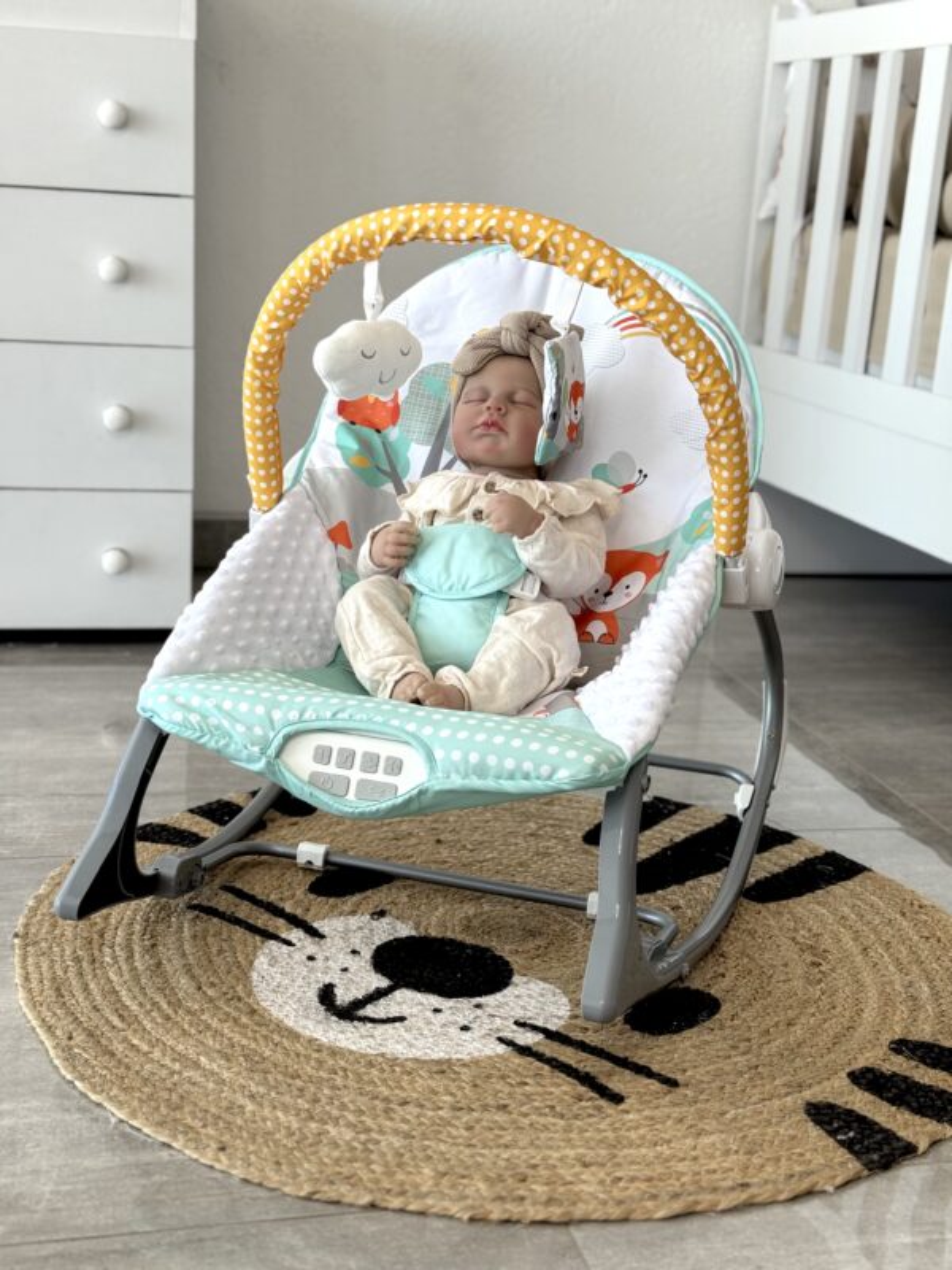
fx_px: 1760
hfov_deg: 30.3
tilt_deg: -14.1
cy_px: 635
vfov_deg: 39.7
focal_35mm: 48
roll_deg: -3.6
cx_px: 476
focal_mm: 6.76
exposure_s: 1/256
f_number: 1.78
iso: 64
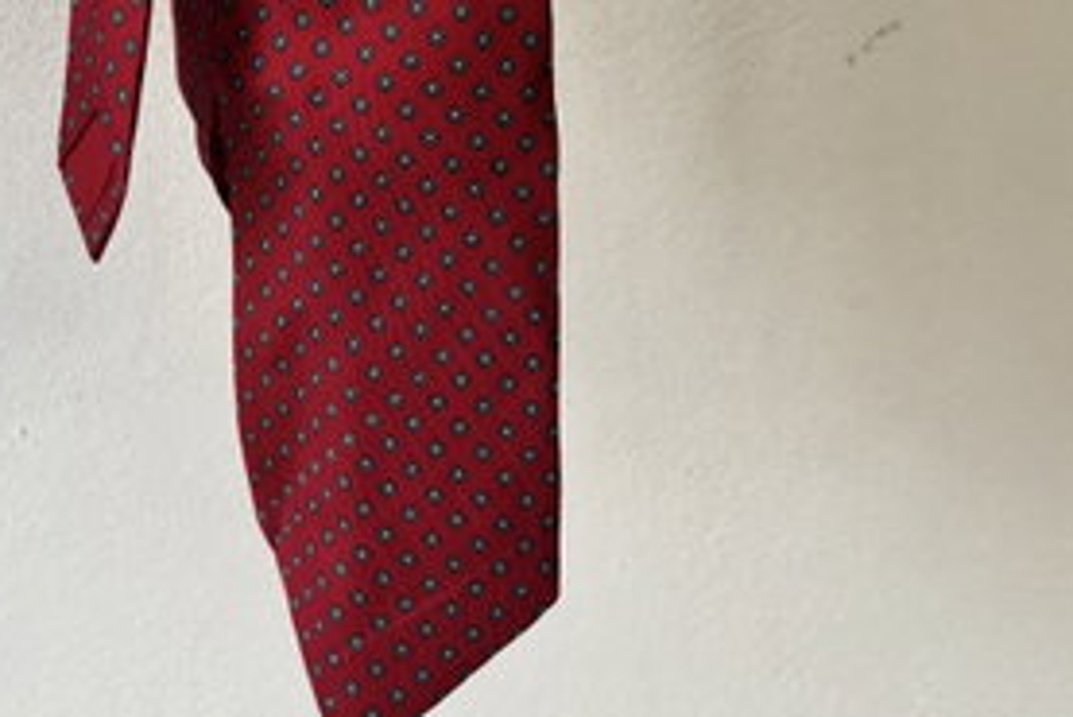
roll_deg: -3.0
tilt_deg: -9.6
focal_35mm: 52
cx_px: 383
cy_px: -176
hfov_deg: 37.9
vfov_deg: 23.4
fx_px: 1551
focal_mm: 5.96
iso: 400
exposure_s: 1/50
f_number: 1.6
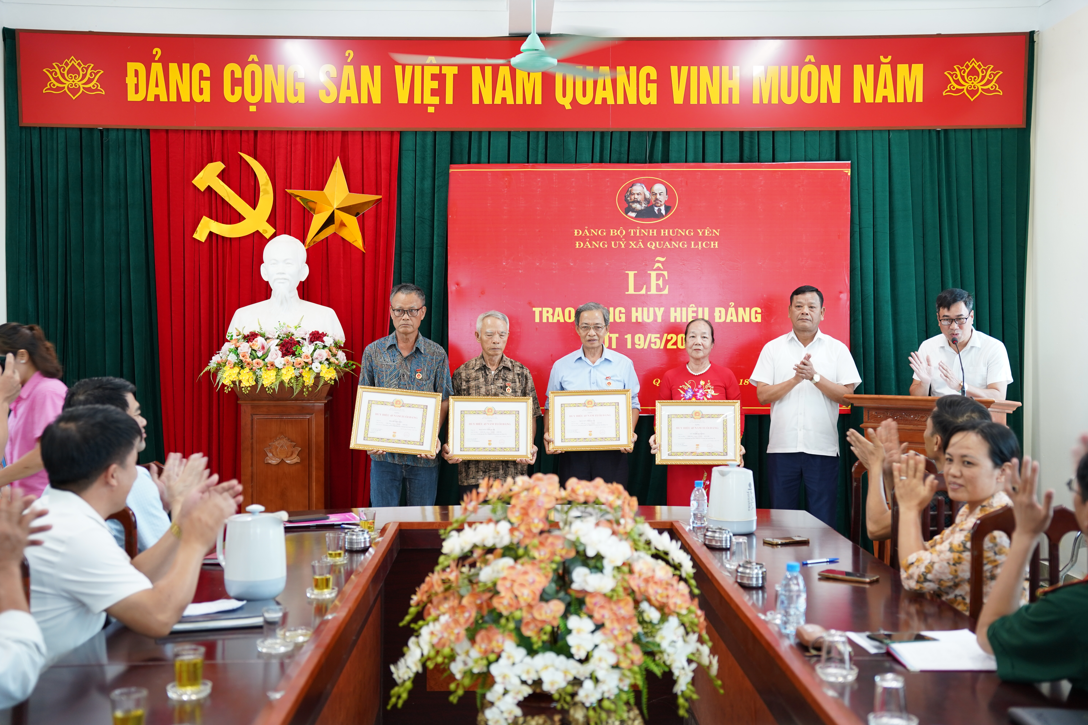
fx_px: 1417
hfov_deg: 42.0
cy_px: 362
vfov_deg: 28.7
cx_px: 544
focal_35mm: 47
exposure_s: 1/50
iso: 640
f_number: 3.2
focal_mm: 46.9
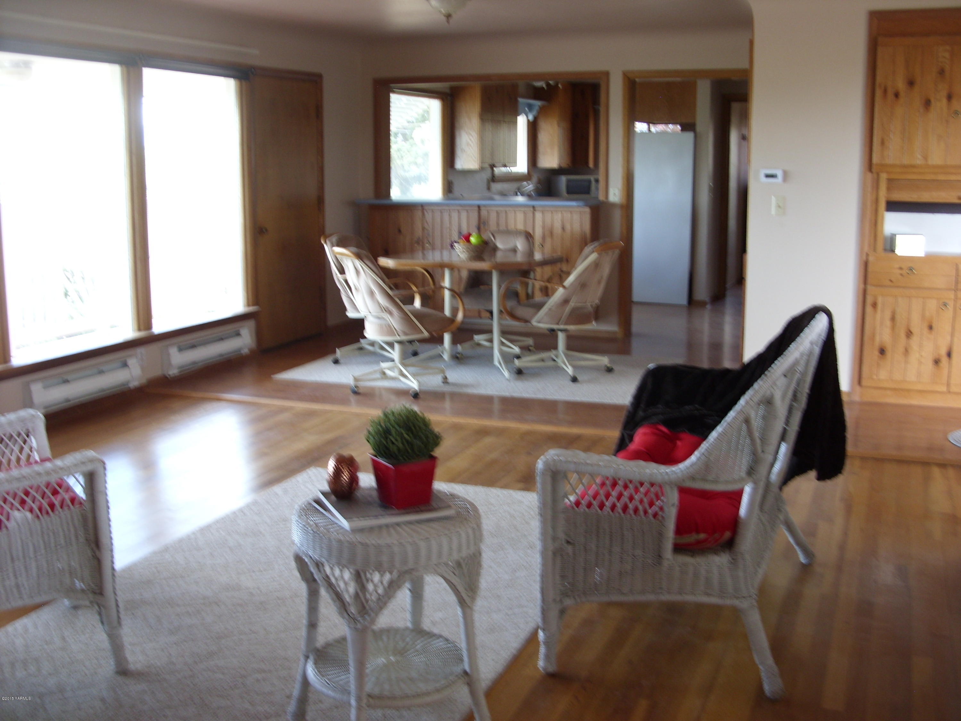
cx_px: 480
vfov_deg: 37.7
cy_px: 360
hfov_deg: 49.0
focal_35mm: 38
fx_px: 1055
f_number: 2.8
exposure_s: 1/30
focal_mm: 6.3
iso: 50
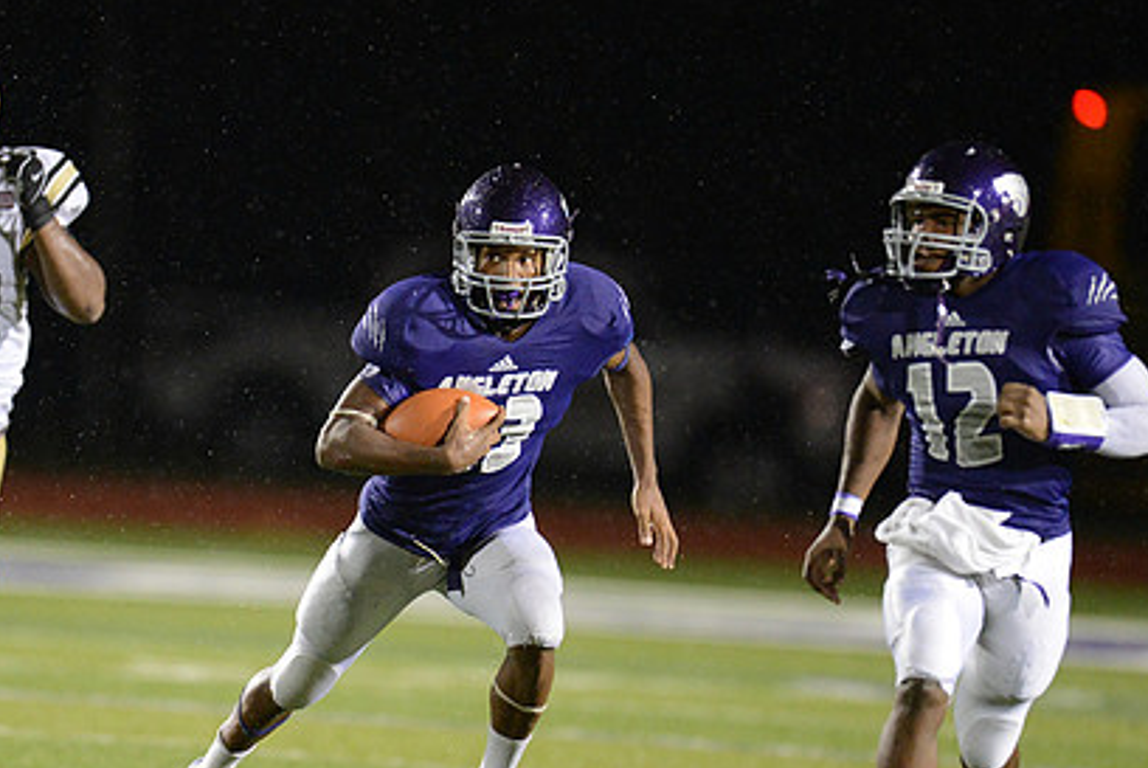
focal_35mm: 568
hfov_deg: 3.6
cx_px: 470
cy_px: 536
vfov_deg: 2.4
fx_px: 18132
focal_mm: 400
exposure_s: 1/1000
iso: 5000
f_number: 2.8
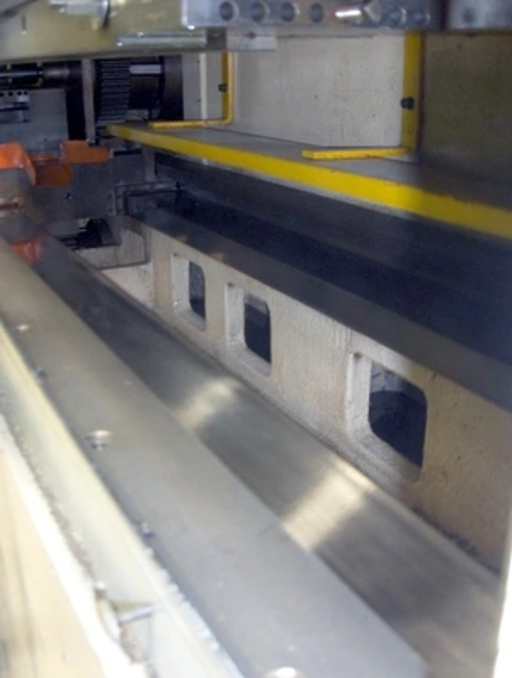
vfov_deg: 47.8
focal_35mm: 39
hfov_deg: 36.9
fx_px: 766
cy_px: 339
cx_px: 256
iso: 100
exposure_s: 1/2.01
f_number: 2.8
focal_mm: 8
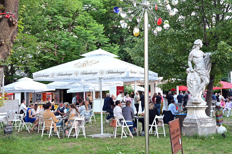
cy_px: 77
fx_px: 284
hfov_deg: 44.5
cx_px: 116
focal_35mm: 44
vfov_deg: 30.5
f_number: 4
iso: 800
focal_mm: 44
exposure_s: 1/60
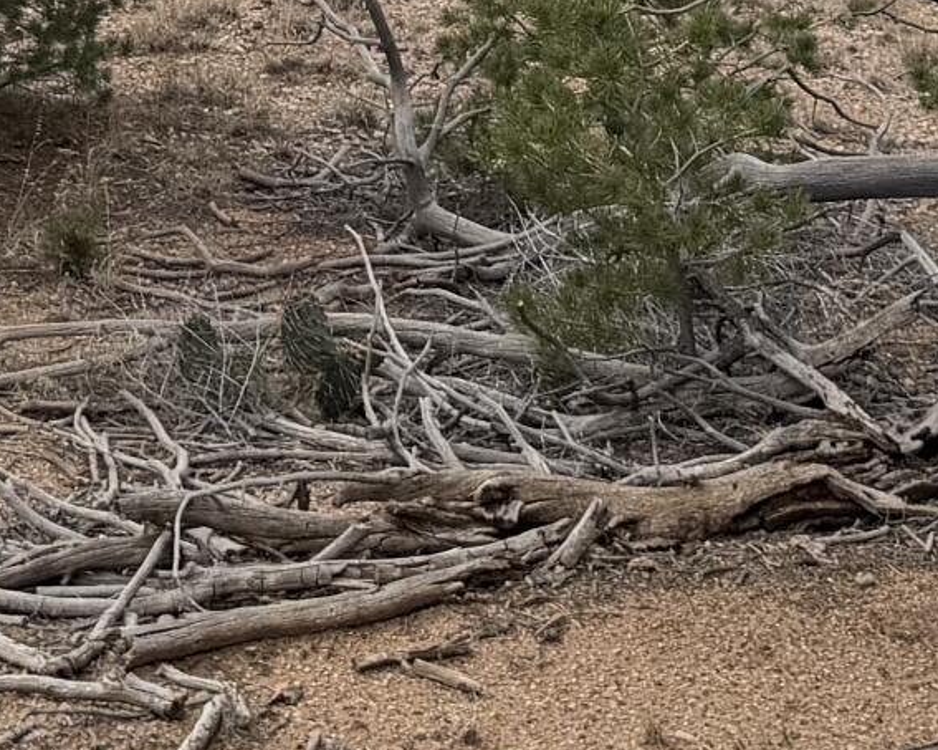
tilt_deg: -3.5
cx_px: 488
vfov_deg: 11.5
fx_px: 3441
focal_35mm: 124
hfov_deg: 15.5
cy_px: -608
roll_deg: +1.0
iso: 80
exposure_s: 1/6173
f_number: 1.78
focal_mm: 6.76
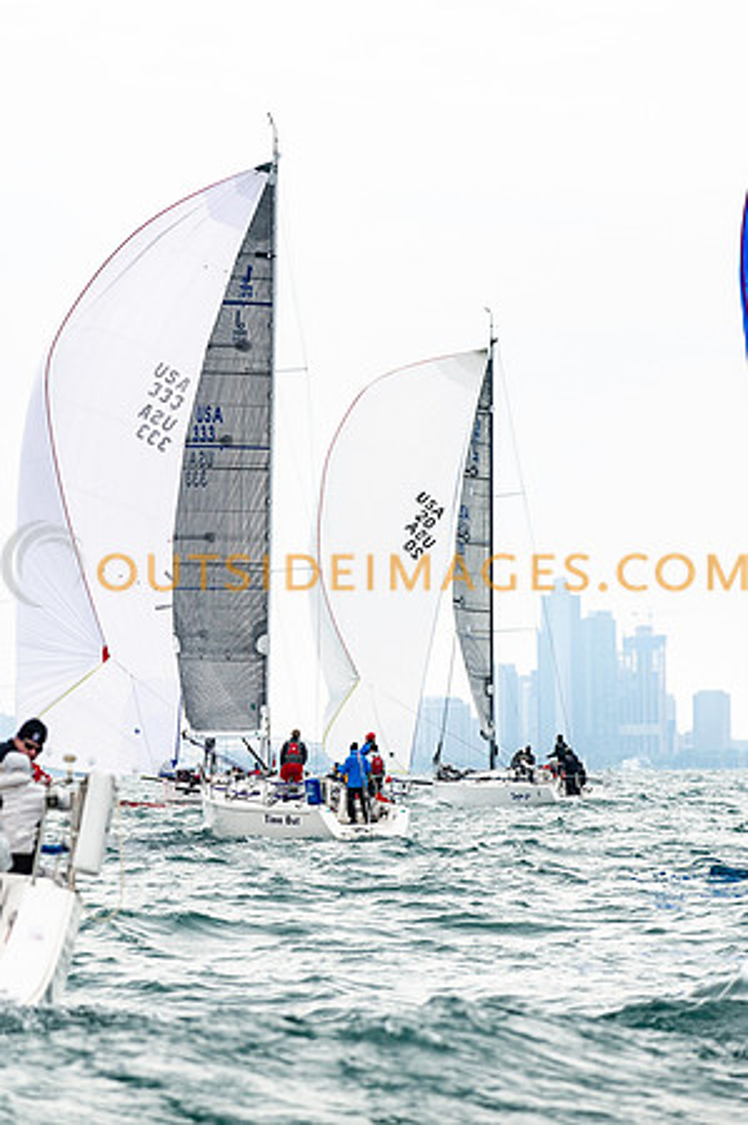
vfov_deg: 8.4
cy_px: 497
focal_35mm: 245
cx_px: 156
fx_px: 7654
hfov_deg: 5.6
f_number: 4
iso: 250
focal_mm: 145
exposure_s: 1/3200
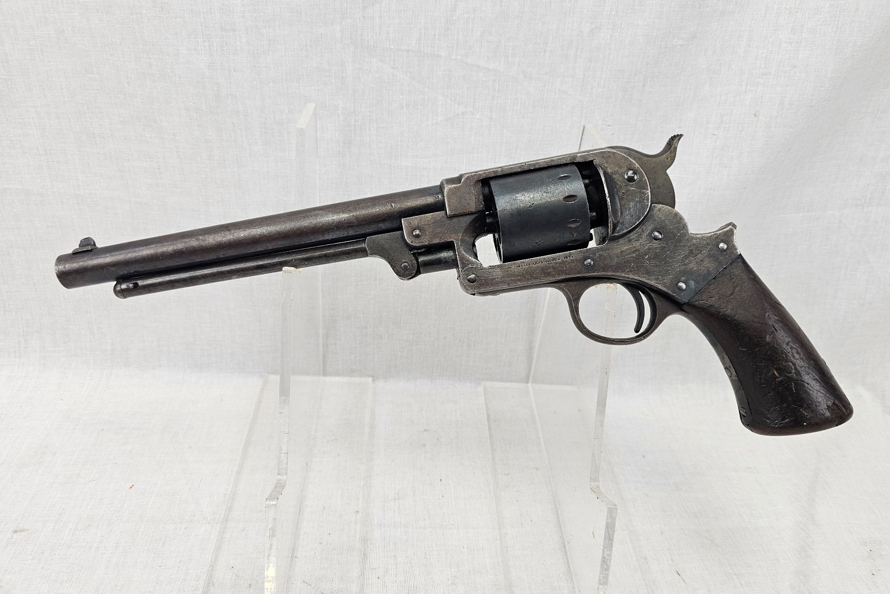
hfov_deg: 73.7
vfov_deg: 53.1
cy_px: 302
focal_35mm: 24
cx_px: 444
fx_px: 593
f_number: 1.7
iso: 50
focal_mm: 6.3
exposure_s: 1/100
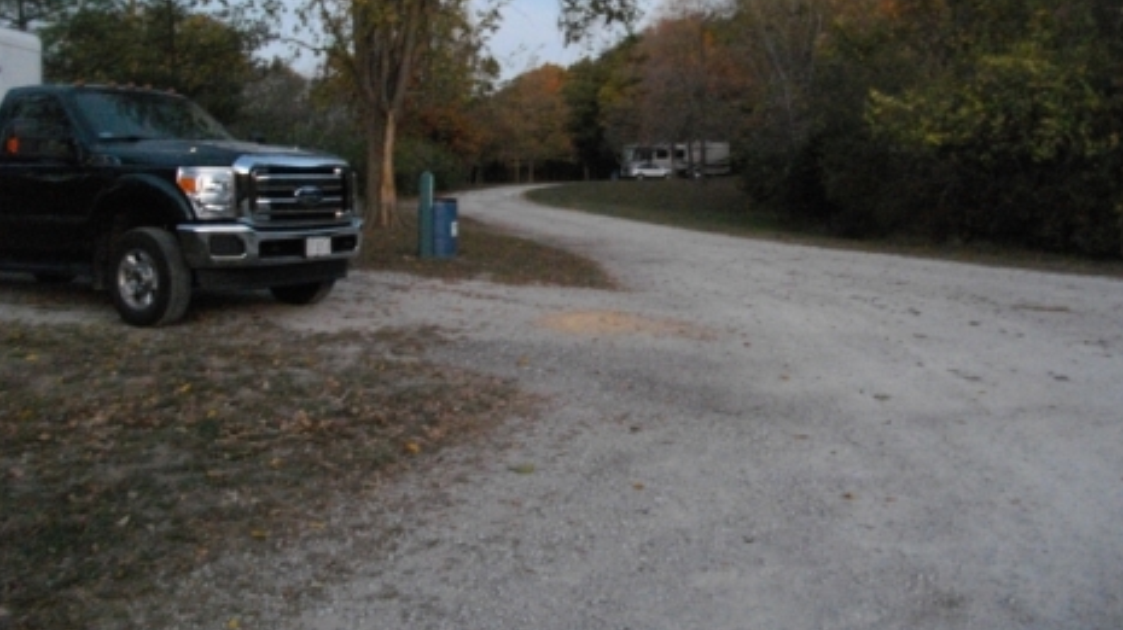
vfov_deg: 32.5
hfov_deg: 55.3
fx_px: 1071
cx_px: 548
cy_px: 217
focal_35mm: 36
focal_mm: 5.7
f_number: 2.9
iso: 800
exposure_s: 1/6
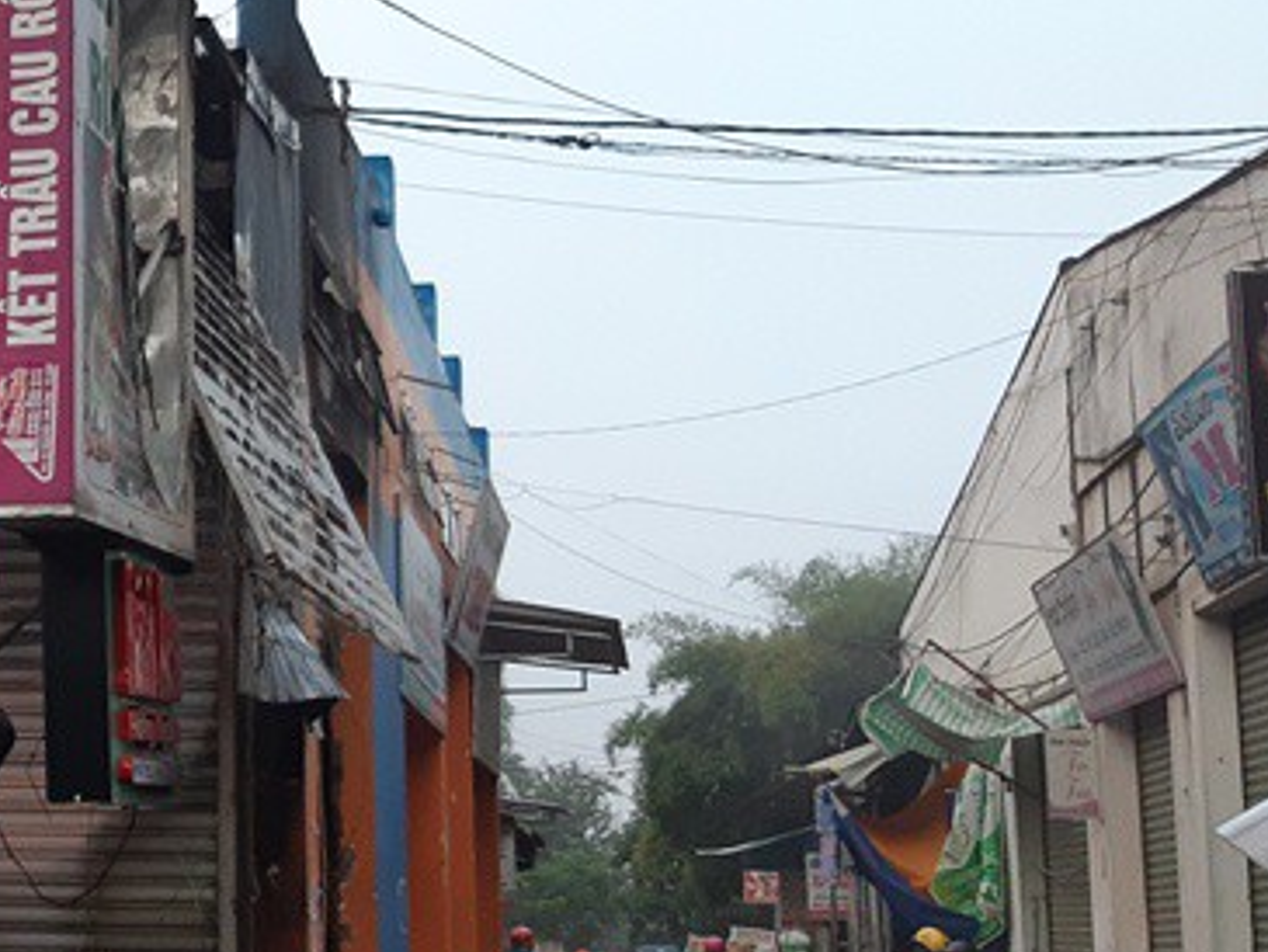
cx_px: -375
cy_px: 420
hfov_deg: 23.6
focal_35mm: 73
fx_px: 2675
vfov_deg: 20.2
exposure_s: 1/50
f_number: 1.7
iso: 50
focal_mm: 3.93
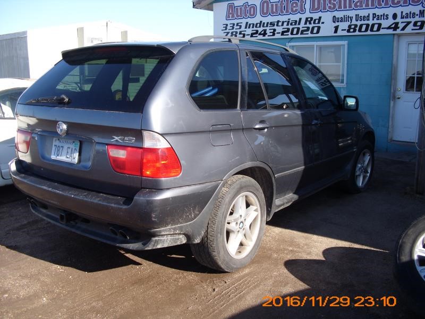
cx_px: 212
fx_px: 442
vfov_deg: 39.7
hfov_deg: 51.4
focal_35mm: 36
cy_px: 160
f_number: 3.1
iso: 80
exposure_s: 1/500
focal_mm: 6.3
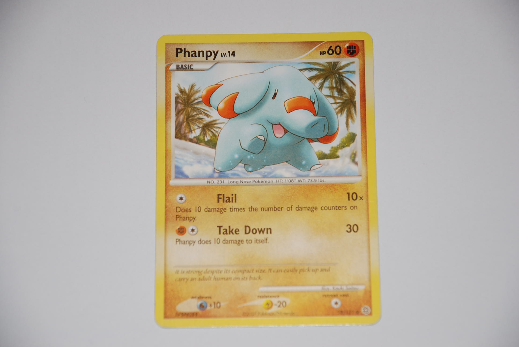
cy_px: 174
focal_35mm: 150
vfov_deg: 9.2
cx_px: 260
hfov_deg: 13.7
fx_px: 2165
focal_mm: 100
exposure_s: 1/60
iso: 200
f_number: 5.6
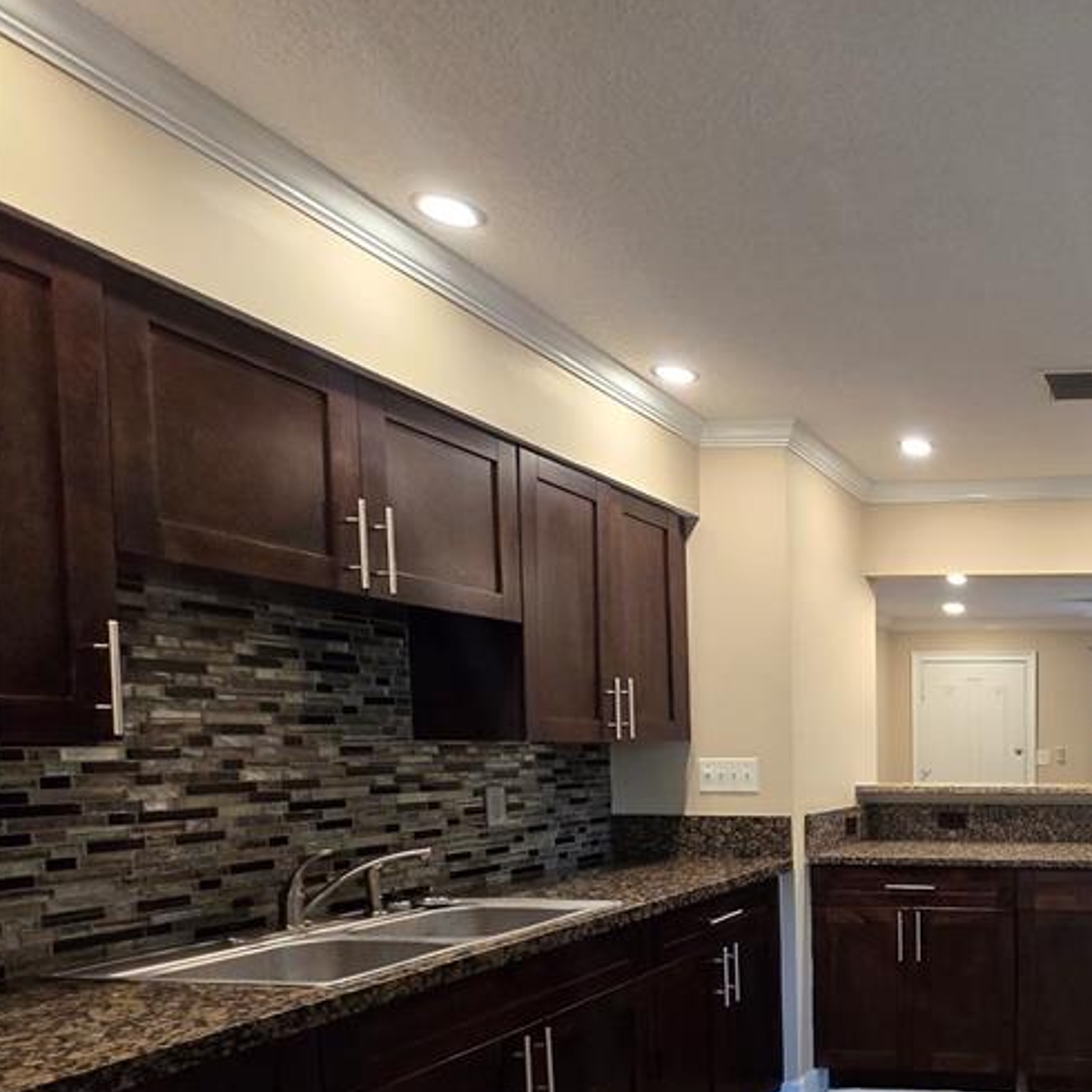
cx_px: 1128
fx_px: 857
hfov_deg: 50.4
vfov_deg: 61.9
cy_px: 798
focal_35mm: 24
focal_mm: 2.2
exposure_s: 1/60
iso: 320
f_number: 2.2
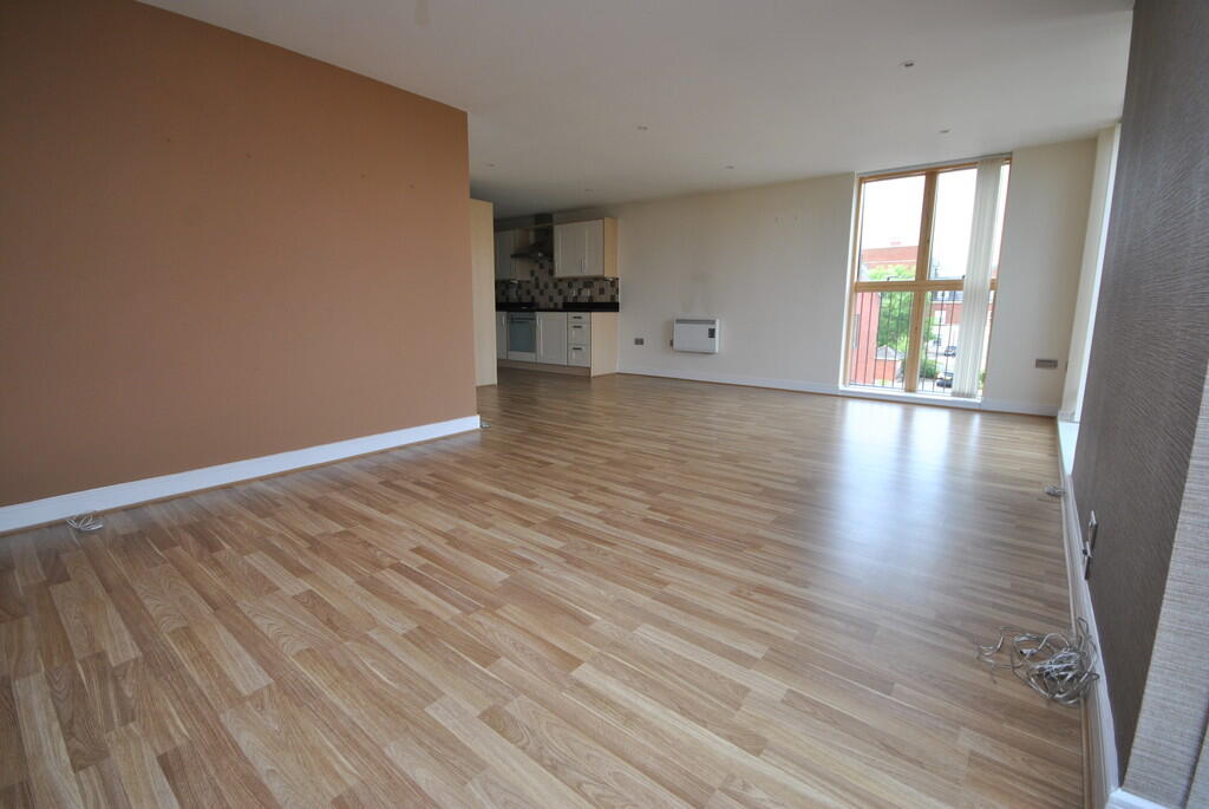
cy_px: 404
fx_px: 504
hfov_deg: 100.3
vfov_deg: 77.5
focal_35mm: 15
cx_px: 604
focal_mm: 10
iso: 200
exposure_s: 1/100
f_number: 5
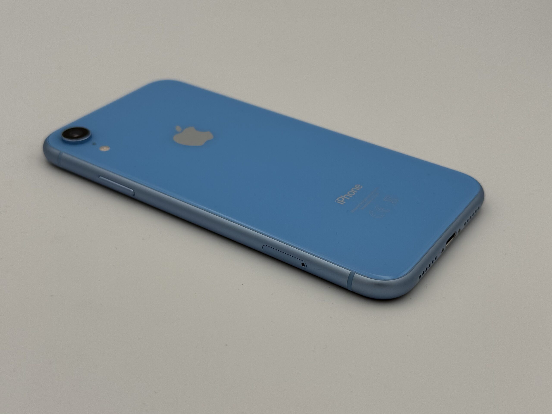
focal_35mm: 48
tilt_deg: -33.0
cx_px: 276
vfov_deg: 30.3
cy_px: 207
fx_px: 765
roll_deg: -1.6
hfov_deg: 39.7
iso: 80
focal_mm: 6.76
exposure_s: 1/1403
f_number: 1.78
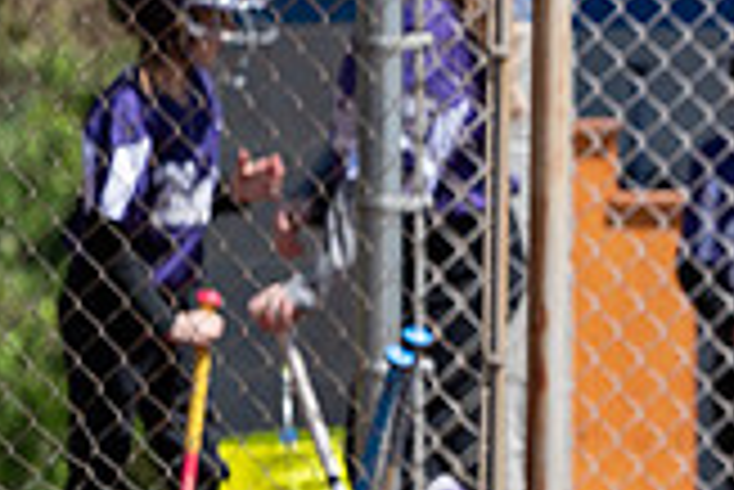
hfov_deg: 2.9
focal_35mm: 711
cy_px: 209
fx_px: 14509
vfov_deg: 1.9
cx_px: 1189
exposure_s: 1/2500
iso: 200
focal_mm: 200
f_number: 3.2
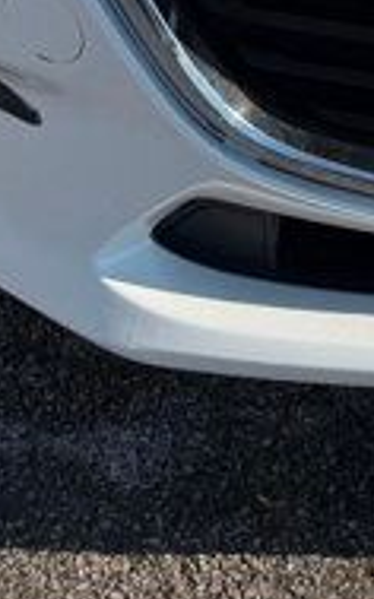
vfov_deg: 13.2
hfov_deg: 9.1
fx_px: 2252
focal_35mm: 138
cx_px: 681
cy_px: -570
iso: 80
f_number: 1.78
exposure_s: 1/10309
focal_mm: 6.76
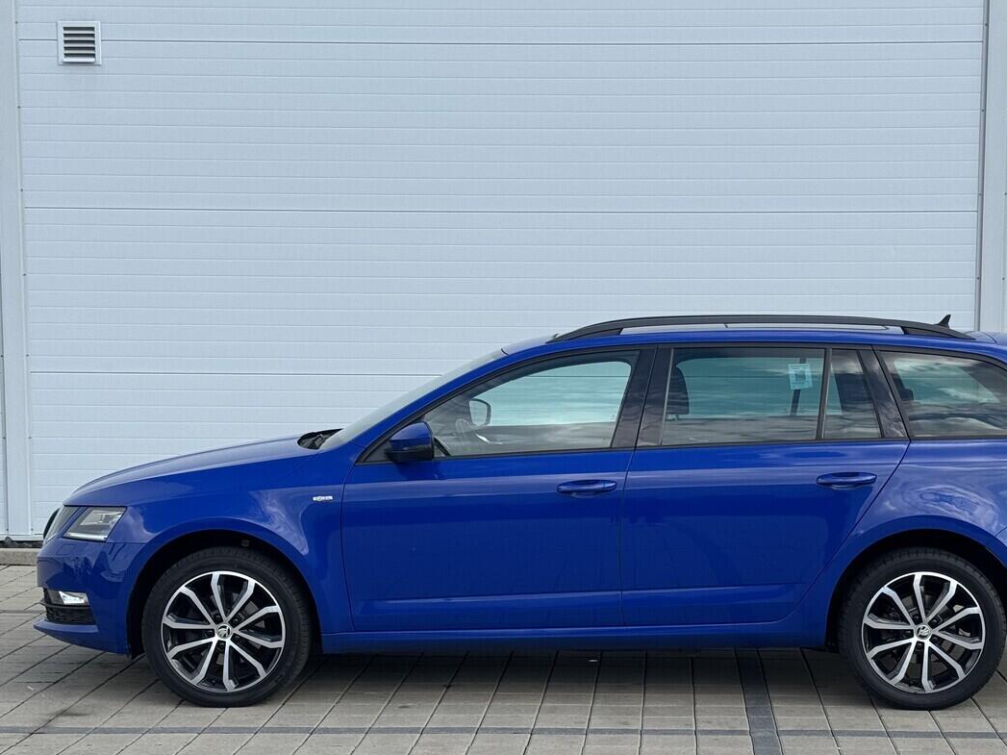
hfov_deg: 29.3
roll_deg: +0.0
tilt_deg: -5.5
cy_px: 503
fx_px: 1920
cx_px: 632
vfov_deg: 22.2
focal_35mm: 66
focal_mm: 6.76
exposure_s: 1/1923
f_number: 1.78
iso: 64
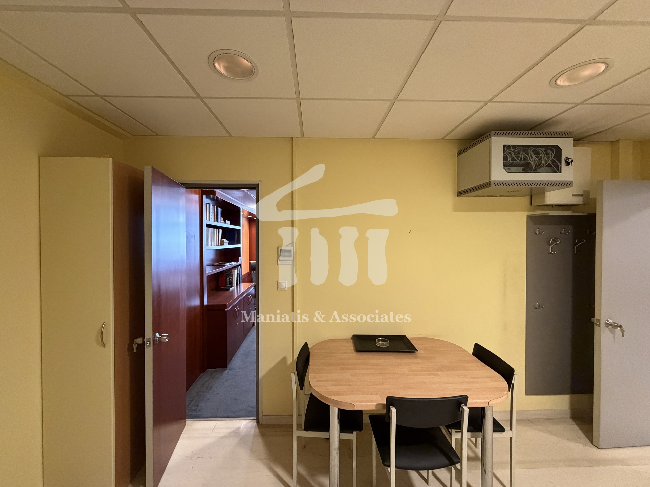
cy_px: 244
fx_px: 263
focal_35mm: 14
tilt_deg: -0.9
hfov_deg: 102.1
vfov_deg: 85.7
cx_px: 325
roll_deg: +0.0
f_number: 2.2
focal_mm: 2.22
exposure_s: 1/50
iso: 640
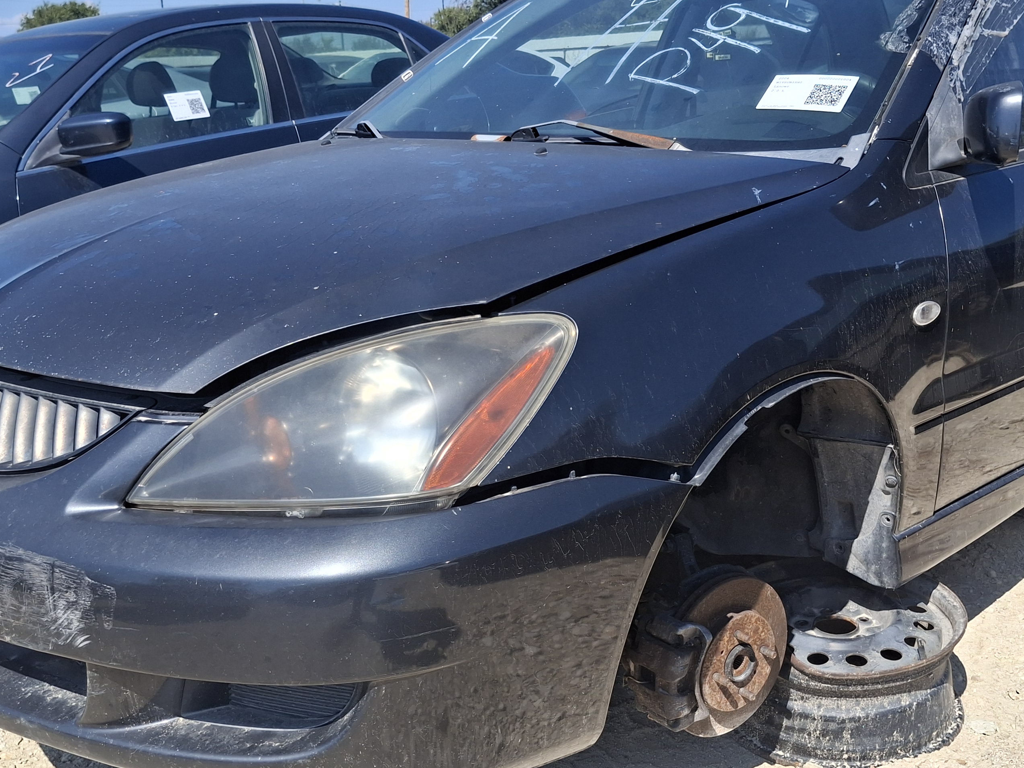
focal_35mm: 40
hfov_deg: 46.6
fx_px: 1183
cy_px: 412
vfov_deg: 35.9
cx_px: 588
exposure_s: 1/2604
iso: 32
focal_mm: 4.69
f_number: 1.8
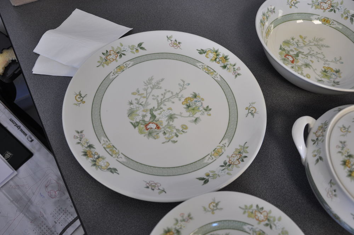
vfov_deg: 41.6
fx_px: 309
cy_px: 118
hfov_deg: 59.6
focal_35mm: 32
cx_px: 177
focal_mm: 21
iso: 500
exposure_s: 1/60
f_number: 4
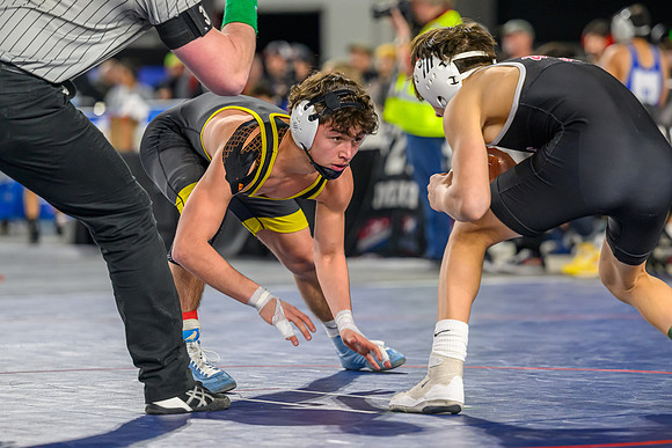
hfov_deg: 12.0
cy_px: 203
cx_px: 386
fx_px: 3191
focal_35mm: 171
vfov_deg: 8.0
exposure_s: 1/800
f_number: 3.2
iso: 2000
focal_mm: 135
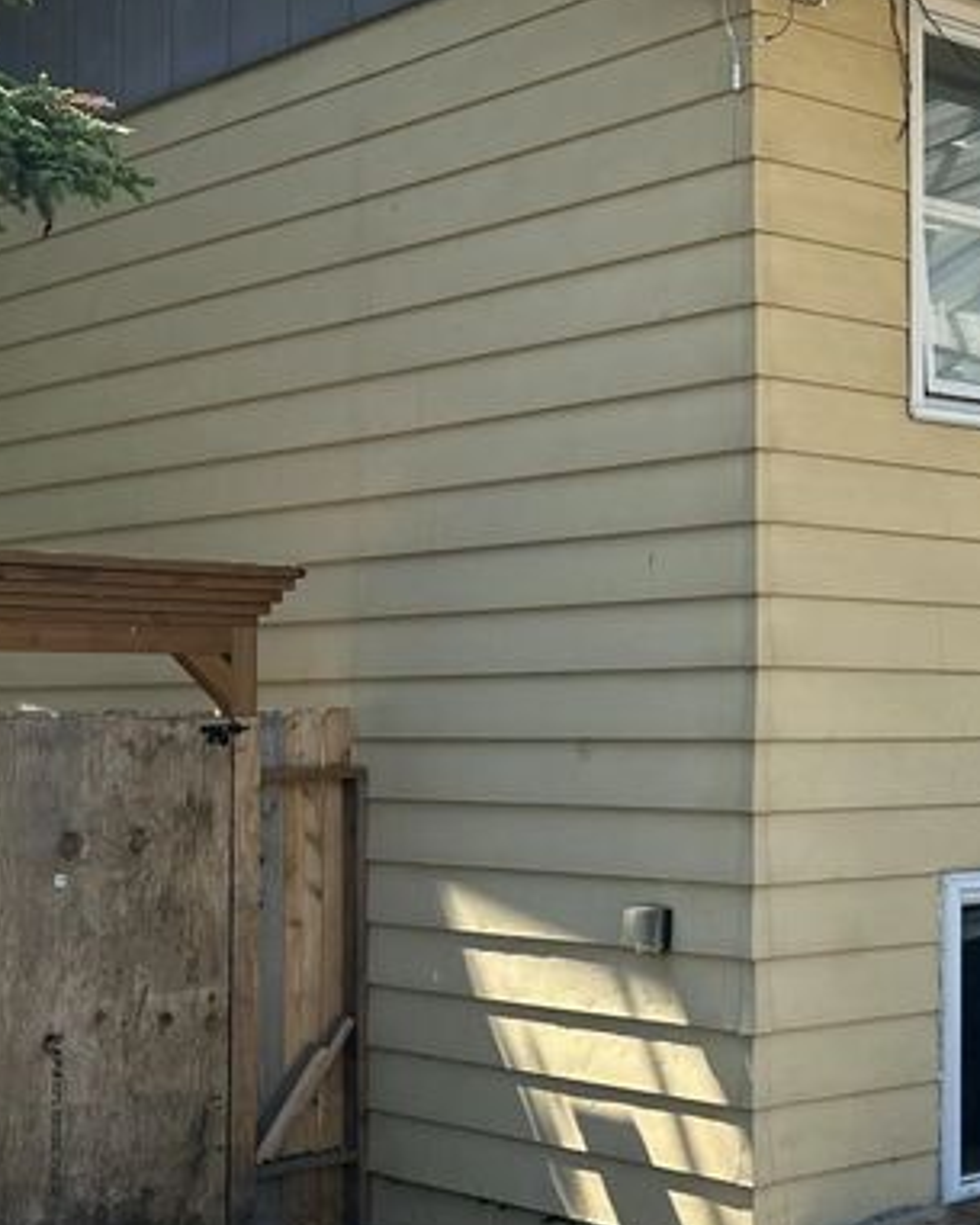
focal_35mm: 63
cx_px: 874
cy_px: 653
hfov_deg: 23.6
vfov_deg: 30.0
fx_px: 2283
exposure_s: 1/1412
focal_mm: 6.86
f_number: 1.78
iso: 80
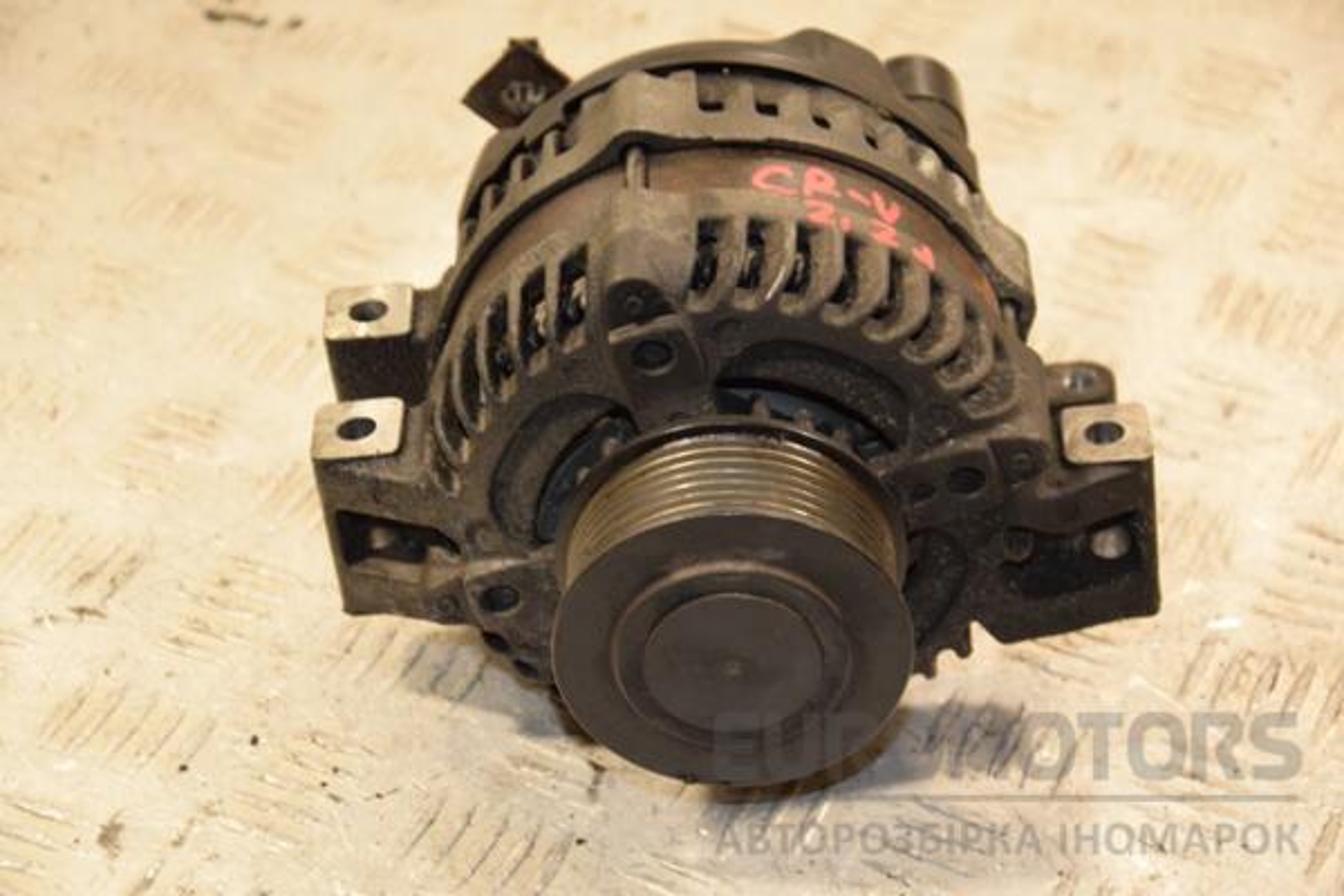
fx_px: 3920
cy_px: 448
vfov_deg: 13.0
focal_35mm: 105
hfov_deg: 19.5
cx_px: 672
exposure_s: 1/125
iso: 800
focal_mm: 70
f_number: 5.3
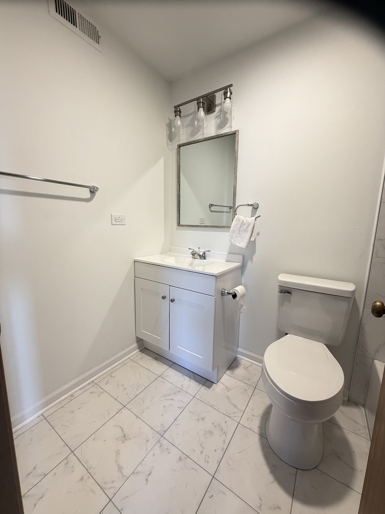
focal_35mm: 14
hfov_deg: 85.7
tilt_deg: -9.1
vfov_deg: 102.1
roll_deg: -1.2
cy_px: 257
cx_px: 192
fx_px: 208
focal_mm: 2.22
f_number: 2.2
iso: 320
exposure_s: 1/69
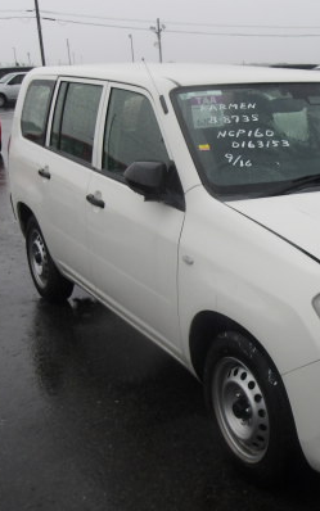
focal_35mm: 46
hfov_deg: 26.7
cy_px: 275
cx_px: 310
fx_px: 641
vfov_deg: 43.4
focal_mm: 4.9
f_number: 10.4
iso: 187
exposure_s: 1/60
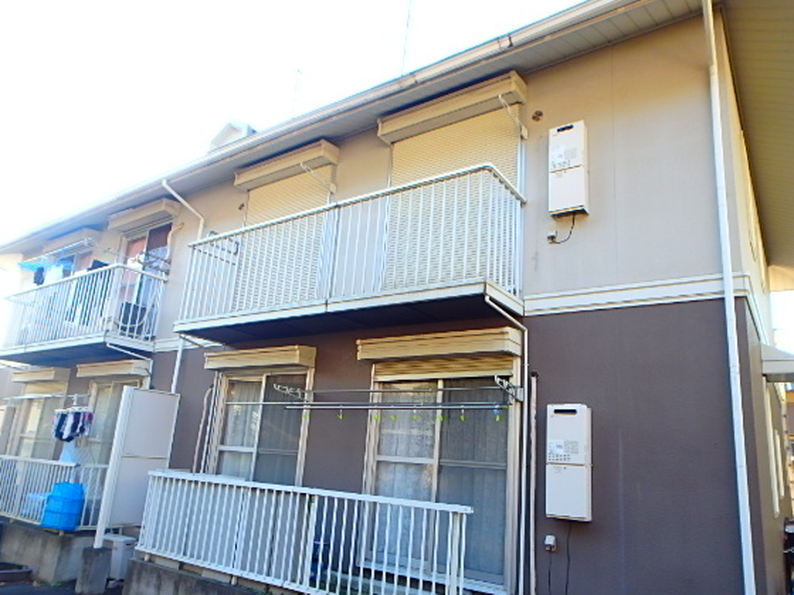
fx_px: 550
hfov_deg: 71.6
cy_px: 327
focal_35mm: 24
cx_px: 404
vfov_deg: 56.7
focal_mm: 3.7
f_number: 3.5
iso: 125
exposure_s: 1/80
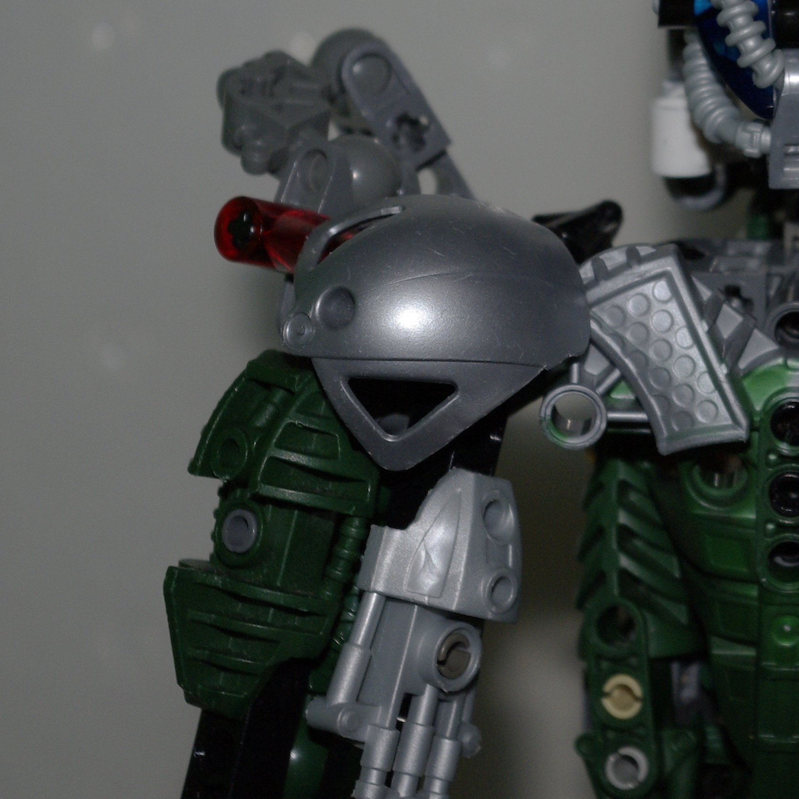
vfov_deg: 10.7
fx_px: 4256
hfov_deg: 10.6
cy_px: 244
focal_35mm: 163
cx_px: 903
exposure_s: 1/60
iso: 400
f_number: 8
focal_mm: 55
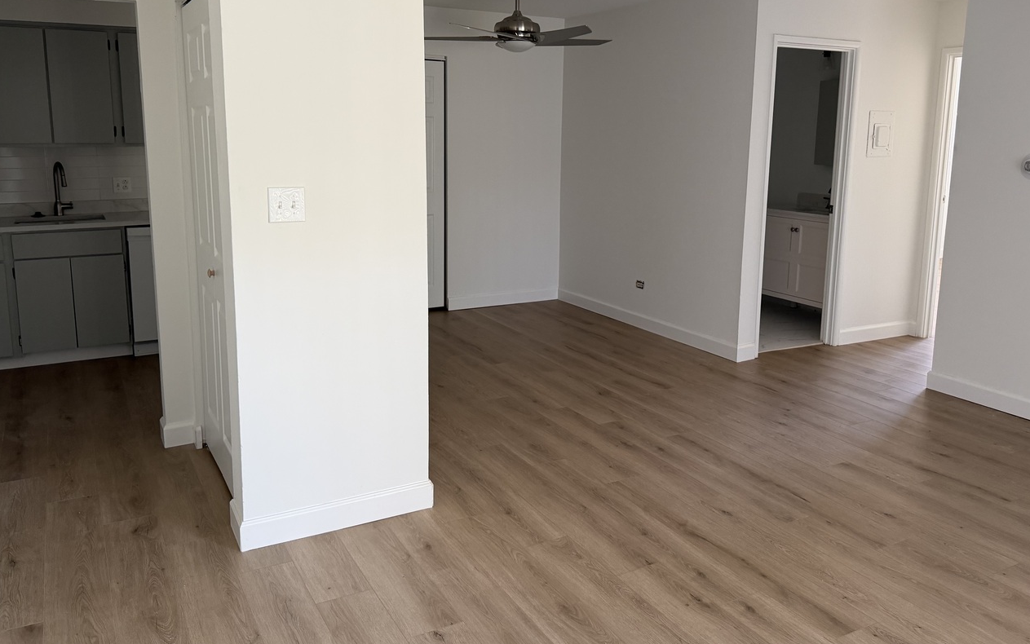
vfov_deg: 43.0
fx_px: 814
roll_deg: +0.0
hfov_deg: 64.6
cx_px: 518
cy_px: 261
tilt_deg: -10.2
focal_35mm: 29
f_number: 1.78
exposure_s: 1/60
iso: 250
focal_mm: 6.76
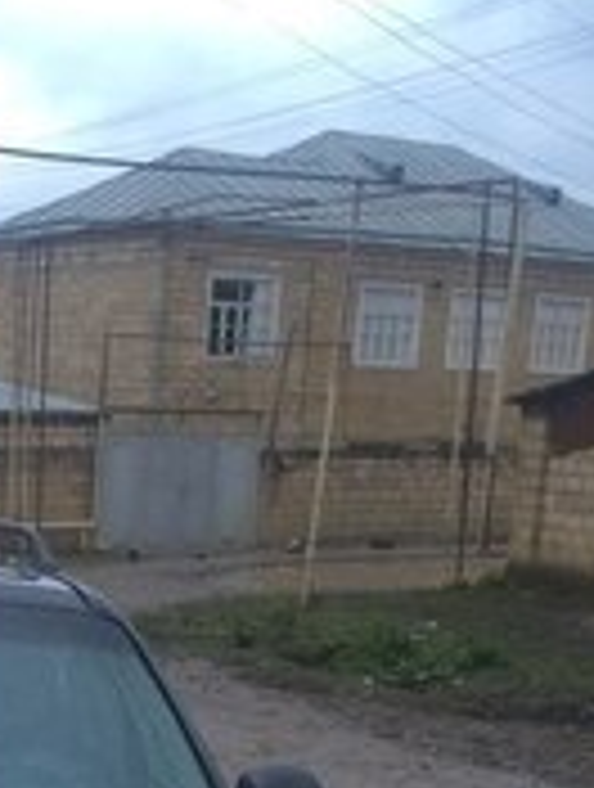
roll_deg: +0.3
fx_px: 1869
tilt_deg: -15.0
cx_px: -94
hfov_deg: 17.3
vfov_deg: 22.2
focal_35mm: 82
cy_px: 910
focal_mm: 4.15
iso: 64
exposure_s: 1/33
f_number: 2.2
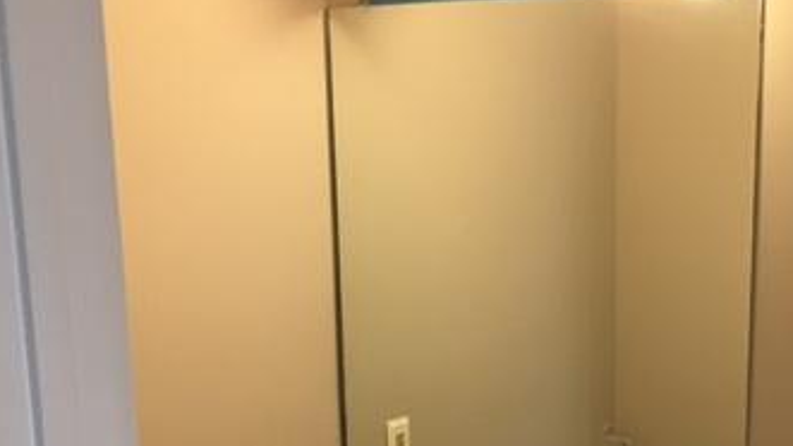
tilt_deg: -11.4
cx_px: 604
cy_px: 484
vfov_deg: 19.0
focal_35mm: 61
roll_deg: -1.6
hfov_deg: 33.6
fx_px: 1282
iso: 64
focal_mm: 4.15
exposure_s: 1/15
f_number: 2.2
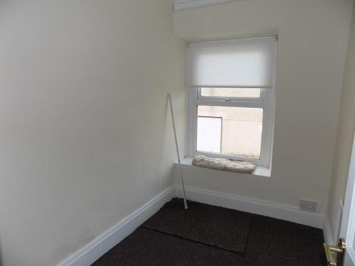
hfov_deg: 73.9
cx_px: 178
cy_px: 133
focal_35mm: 23
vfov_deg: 58.9
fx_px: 236
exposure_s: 1/80
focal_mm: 4
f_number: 3.1
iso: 80
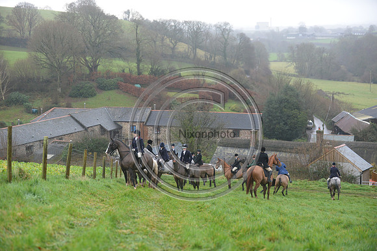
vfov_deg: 19.4
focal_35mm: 70
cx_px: 188
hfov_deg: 28.9
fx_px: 733
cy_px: 126
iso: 1600
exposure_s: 1/800
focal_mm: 70
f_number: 2.8
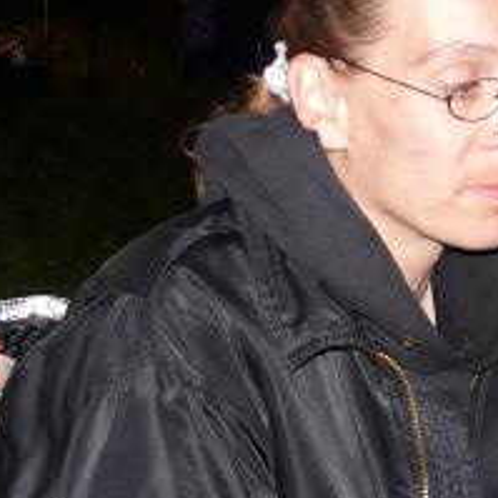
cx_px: 463
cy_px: -6
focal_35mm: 109
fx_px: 1774
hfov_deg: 15.8
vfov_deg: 15.7
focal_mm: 7.4
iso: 100
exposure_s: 1/30
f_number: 2.8
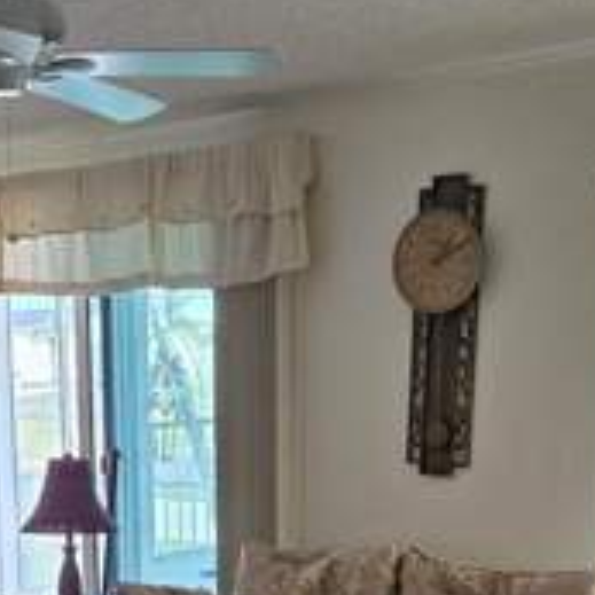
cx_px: 144
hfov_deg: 22.8
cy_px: 695
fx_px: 1458
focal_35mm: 75
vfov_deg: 21.6
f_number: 1.8
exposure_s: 1/120
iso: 250
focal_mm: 5.4
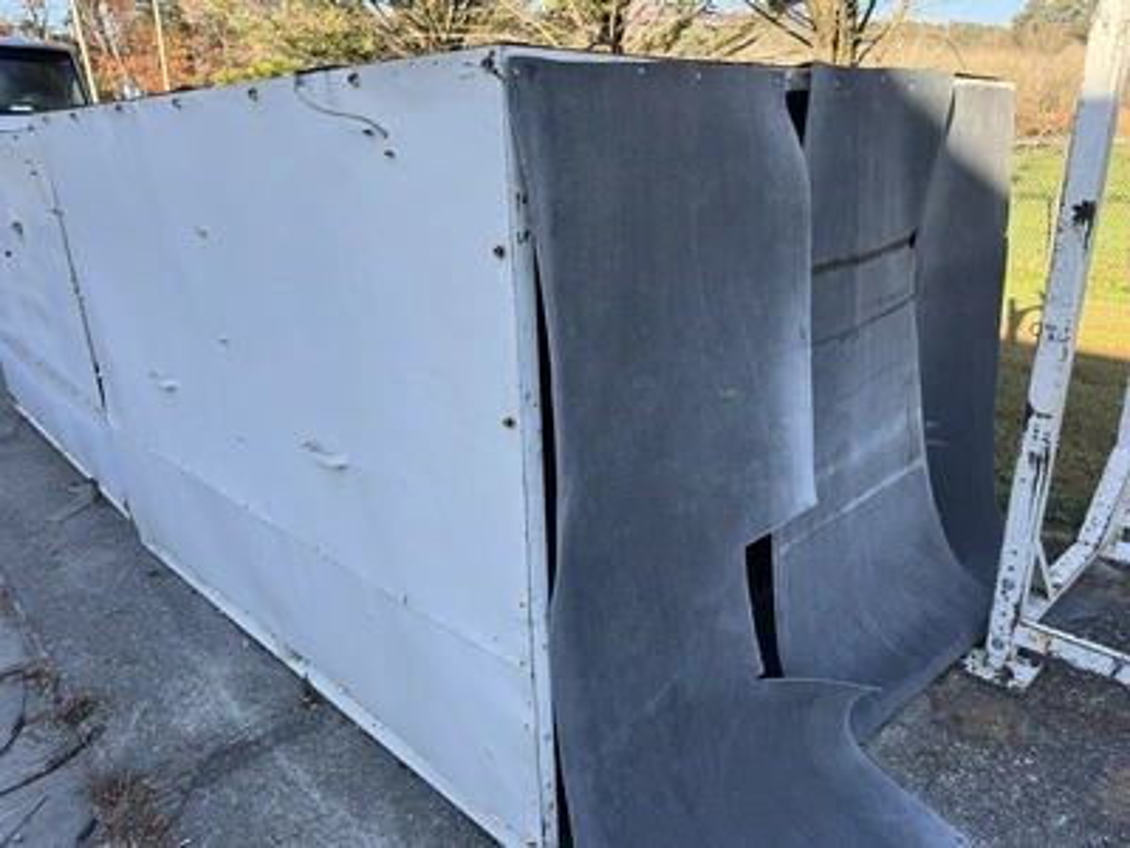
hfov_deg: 71.6
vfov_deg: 56.8
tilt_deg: -21.6
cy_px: 424
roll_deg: +2.1
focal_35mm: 24
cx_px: 565
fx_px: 783
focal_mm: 6.76
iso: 80
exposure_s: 1/864
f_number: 1.78
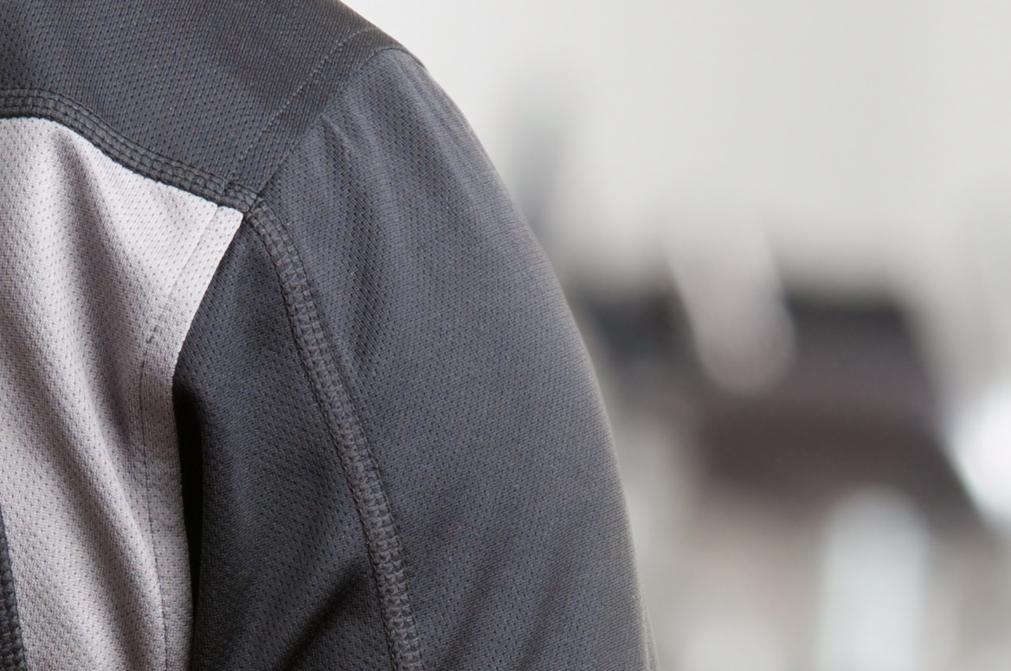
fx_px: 8495
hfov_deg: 6.8
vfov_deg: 4.5
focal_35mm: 303
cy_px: 786
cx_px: 502
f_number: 10
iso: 200
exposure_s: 1/125
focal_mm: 55
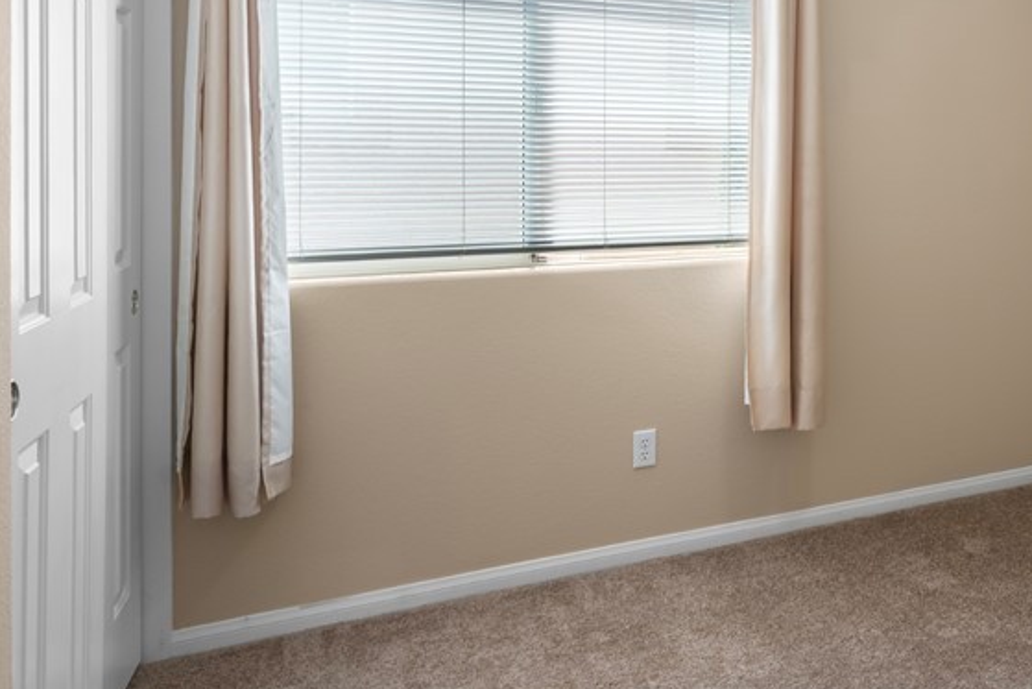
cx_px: 897
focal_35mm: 33
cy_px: 161
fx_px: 946
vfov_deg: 38.8
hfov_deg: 51.6
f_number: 8
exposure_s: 1/2.5
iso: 400
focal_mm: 17
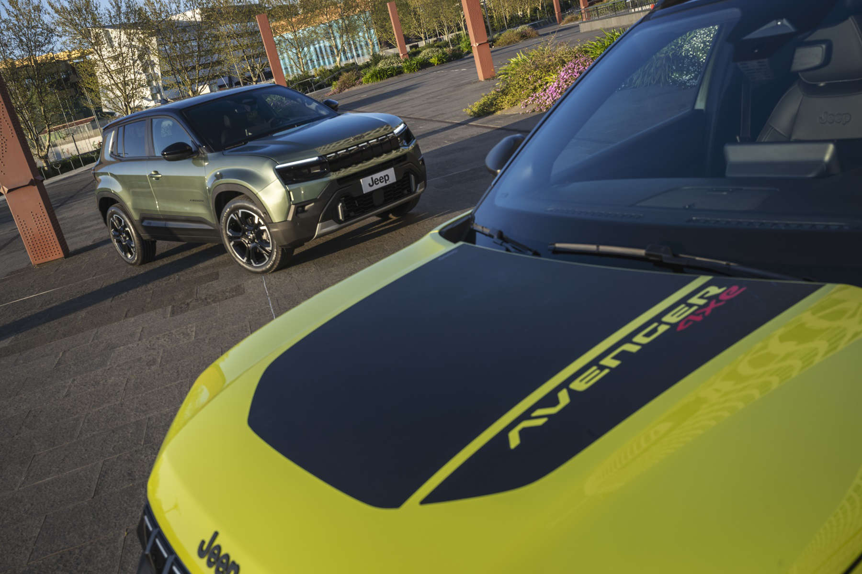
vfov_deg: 39.4
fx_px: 802
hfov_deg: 56.5
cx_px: 431
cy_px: 287
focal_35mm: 34
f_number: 10
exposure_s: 1/100
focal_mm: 33.5
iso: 100
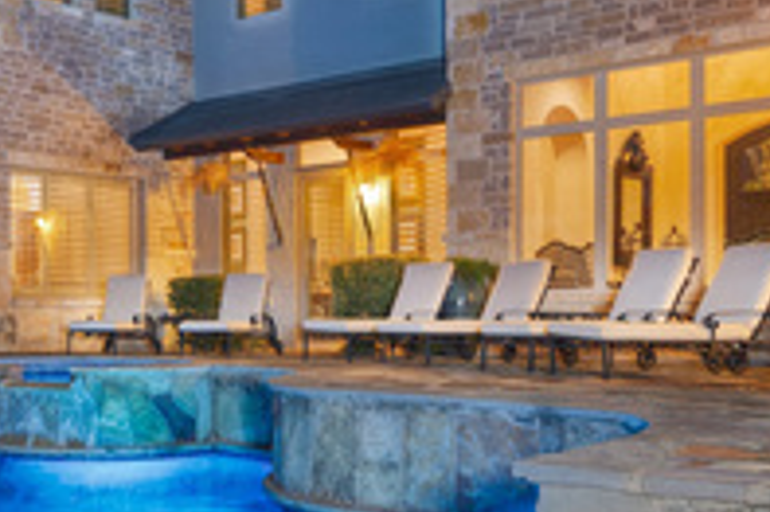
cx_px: -55
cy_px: 322
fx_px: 1111
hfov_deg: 33.8
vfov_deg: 25.9
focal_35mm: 52
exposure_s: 15
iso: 125
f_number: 7.1
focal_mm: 16
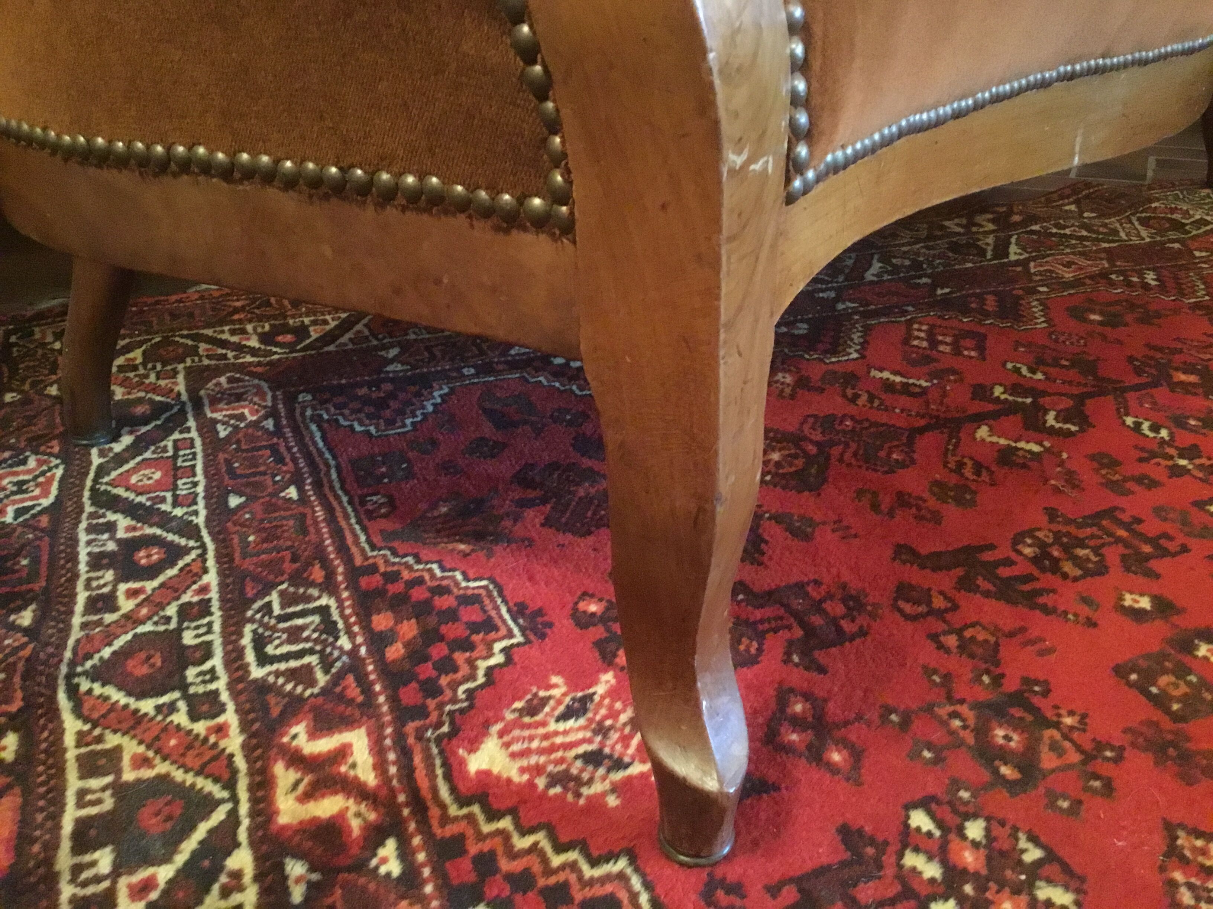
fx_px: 1086
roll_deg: +0.2
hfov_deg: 58.4
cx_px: 606
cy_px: 454
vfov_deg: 45.4
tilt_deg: -25.2
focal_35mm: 31
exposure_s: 1/17
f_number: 2.4
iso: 800
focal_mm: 3.3
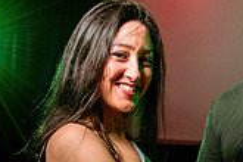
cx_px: 181
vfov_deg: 13.2
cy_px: 123
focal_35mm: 103
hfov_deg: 19.7
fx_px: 695
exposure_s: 1/60
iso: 1000
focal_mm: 24
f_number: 2.8
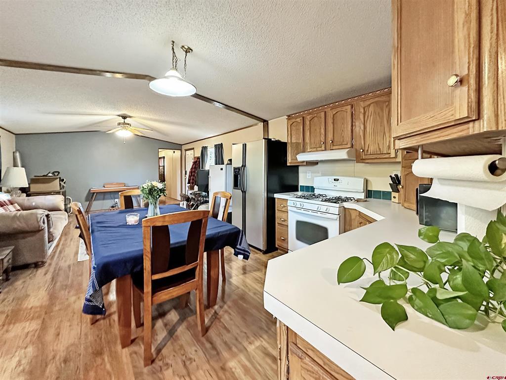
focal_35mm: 14
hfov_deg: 102.1
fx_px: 205
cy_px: 190
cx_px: 253
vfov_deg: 85.7
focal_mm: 2.22
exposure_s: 1/60
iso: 800
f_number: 2.2
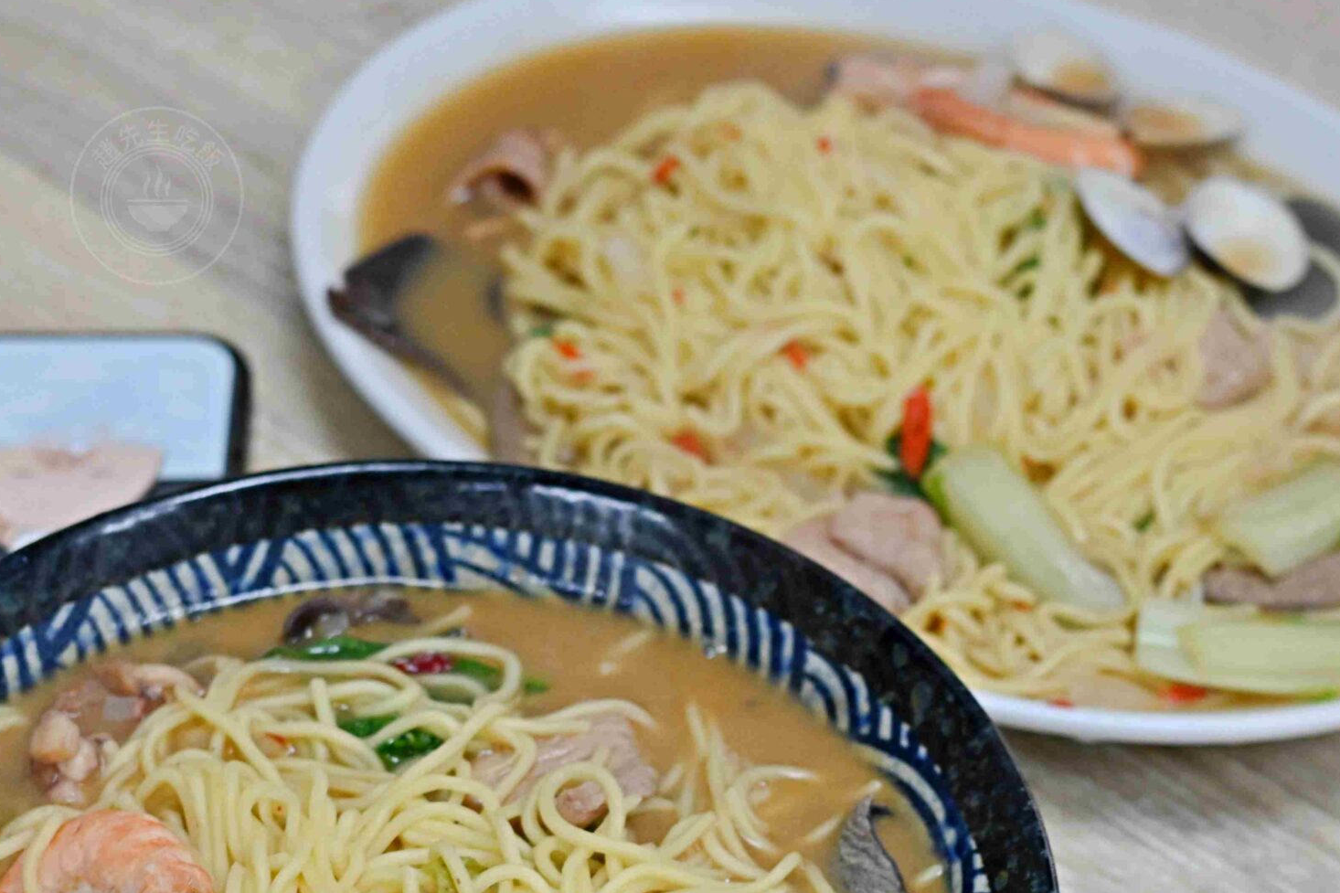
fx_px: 4875
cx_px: 798
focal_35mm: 131
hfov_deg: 15.6
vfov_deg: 10.4
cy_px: 709
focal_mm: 50
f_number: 3.2
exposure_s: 1/200
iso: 560
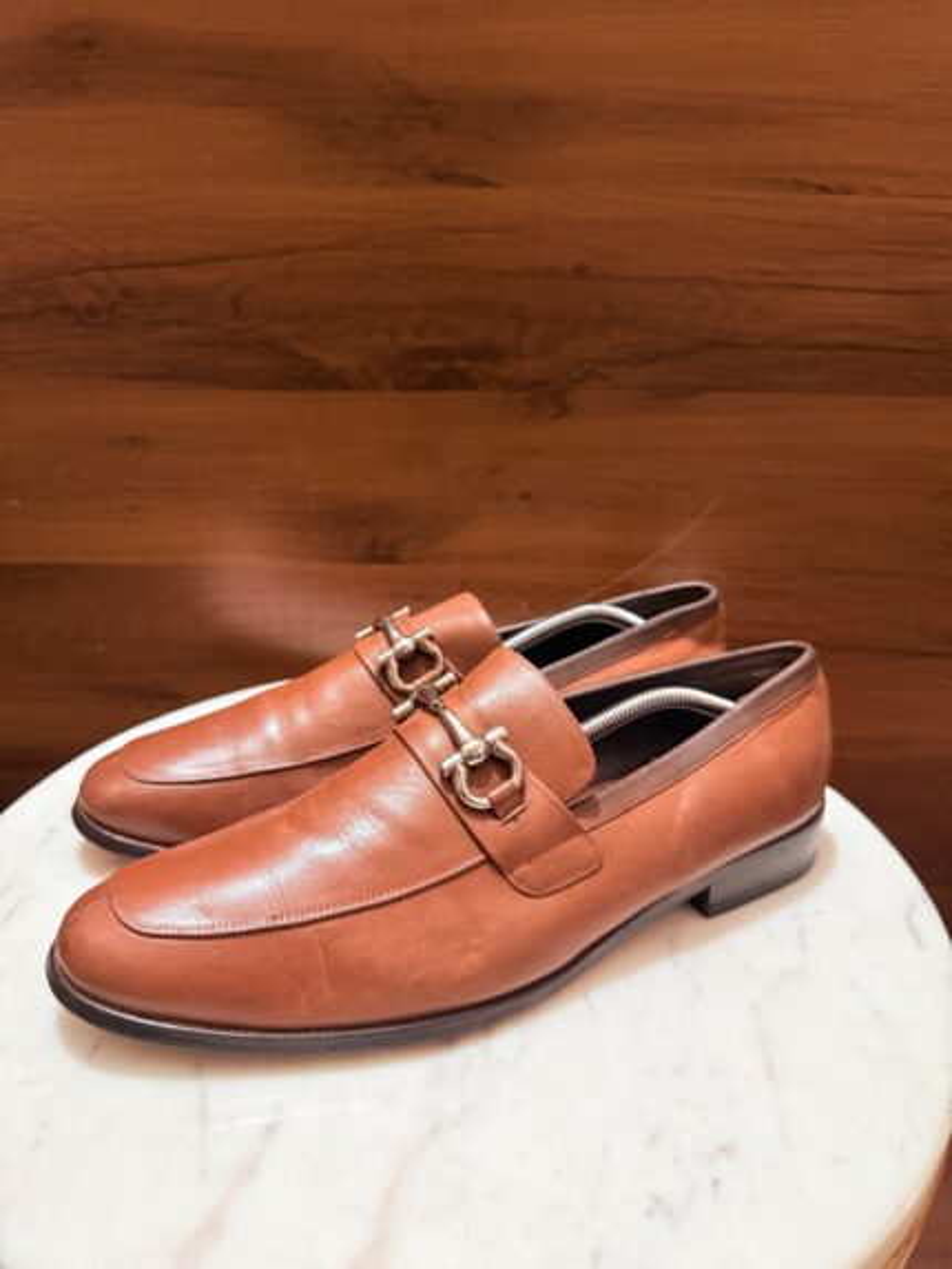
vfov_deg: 71.6
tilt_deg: -21.7
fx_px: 880
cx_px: 476
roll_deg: -1.5
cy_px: 634
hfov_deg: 56.8
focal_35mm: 24
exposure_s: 1/50
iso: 400
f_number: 1.78
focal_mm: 6.76
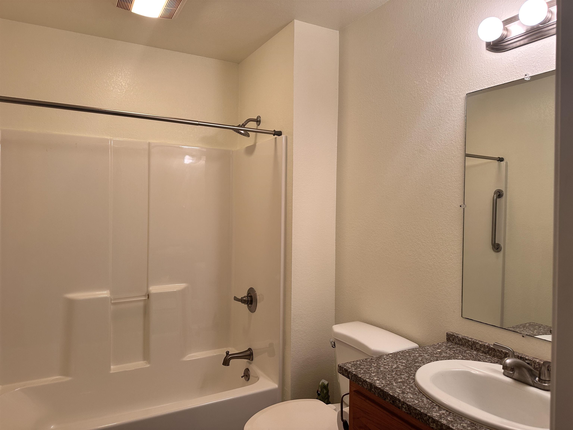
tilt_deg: -0.8
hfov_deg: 71.6
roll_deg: -0.5
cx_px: 286
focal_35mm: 24
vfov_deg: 56.8
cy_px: 215
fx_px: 397
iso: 100
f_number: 1.78
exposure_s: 1/120
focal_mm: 6.86
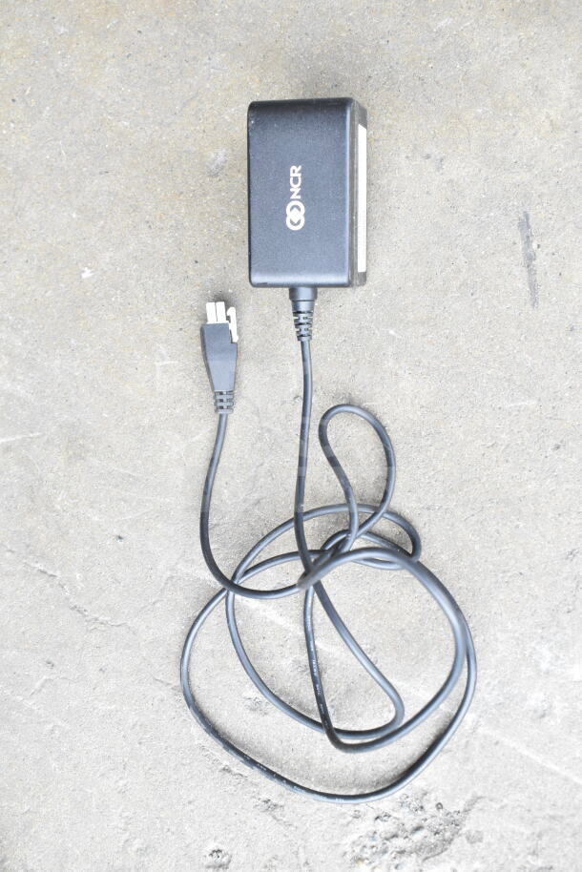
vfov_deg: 47.9
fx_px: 981
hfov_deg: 33.0
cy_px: 436
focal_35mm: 40
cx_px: 291
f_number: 7.1
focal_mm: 27
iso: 1600
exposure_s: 1/200
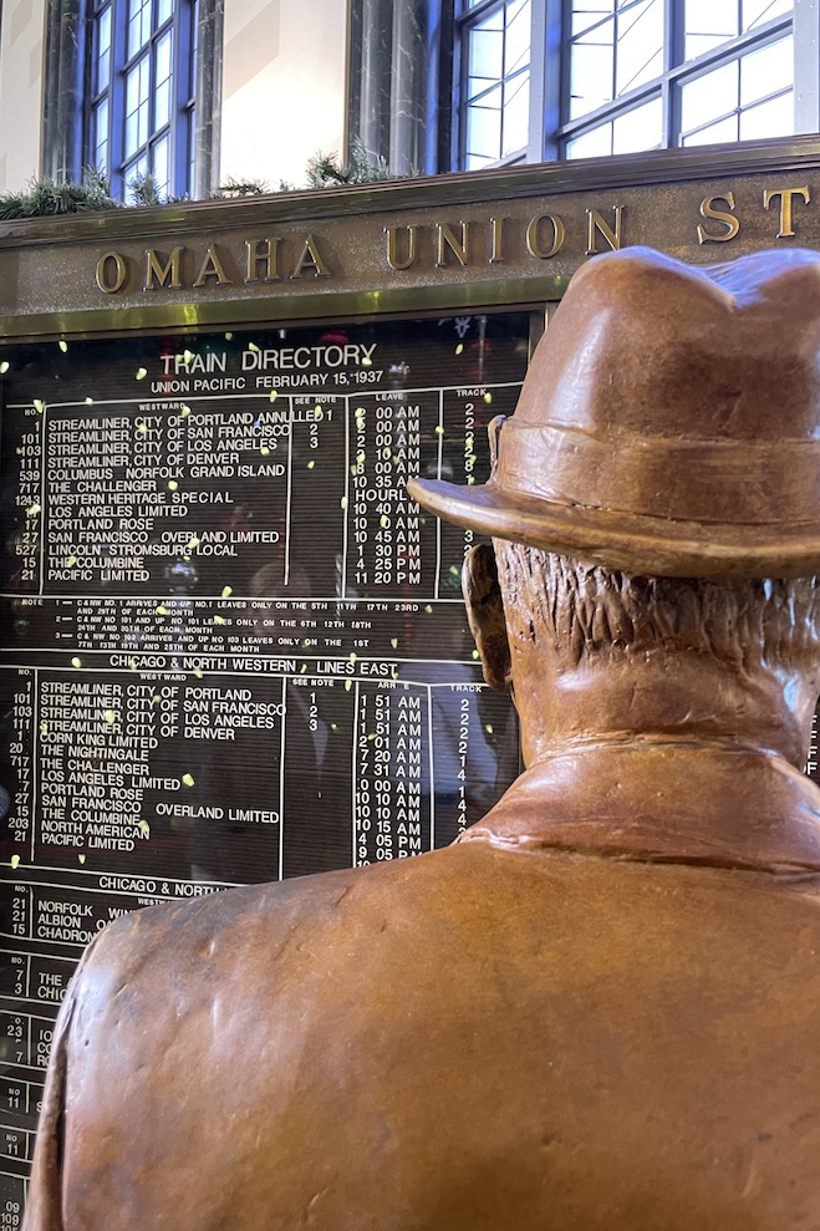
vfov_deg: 65.5
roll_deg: -0.9
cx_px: 353
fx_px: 957
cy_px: 634
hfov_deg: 46.3
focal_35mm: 28
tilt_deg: +0.0
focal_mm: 4.2
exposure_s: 1/60
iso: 250
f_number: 1.6
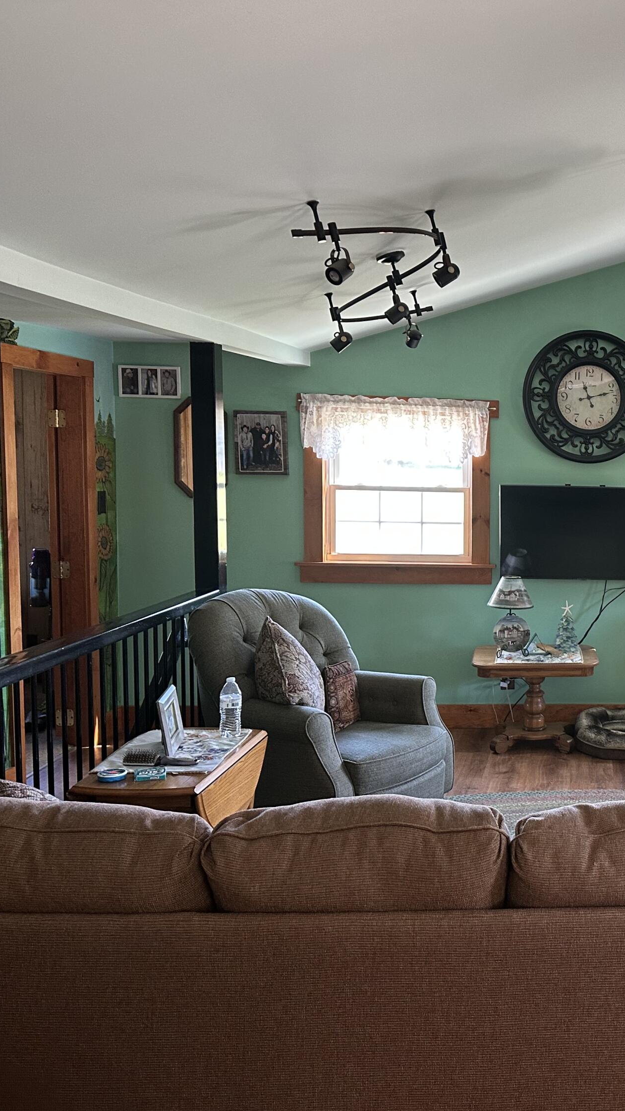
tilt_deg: -4.1
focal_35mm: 35
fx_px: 1031
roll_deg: -1.4
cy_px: 555
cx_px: 653
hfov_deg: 30.8
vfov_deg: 56.6
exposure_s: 1/60
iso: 250
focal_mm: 6.86
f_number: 1.78
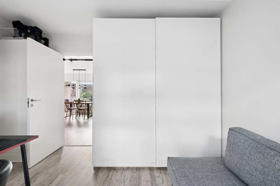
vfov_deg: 73.7
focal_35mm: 16
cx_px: 140
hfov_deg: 96.7
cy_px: 93
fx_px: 124
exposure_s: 1/15
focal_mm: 16
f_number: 9
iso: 200
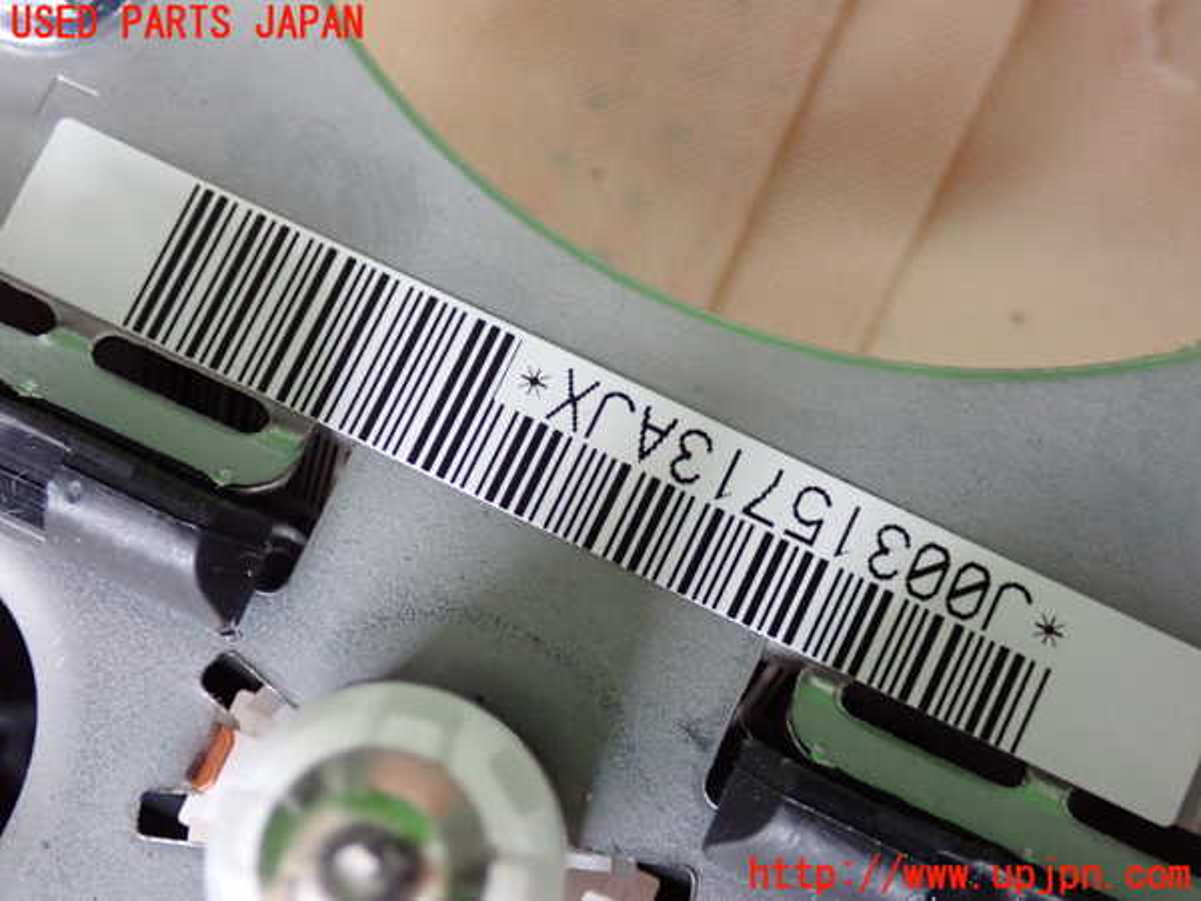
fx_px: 2012
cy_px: 450
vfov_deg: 25.2
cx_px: 600
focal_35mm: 58
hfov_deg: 33.2
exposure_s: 1/60
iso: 1000
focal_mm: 10.35
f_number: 3.5
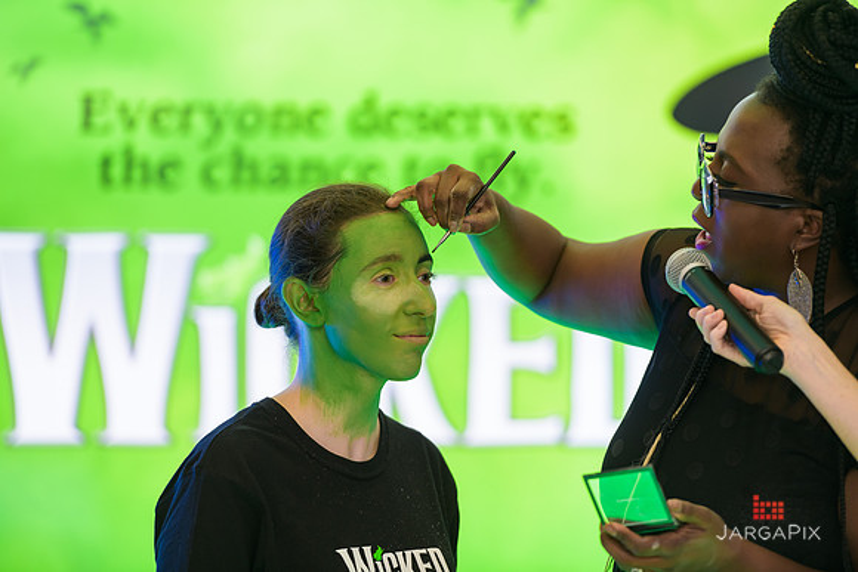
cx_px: 429
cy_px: 286
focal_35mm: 200
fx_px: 4768
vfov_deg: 6.9
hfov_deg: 10.3
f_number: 3.2
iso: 400
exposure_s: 1/125
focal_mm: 200
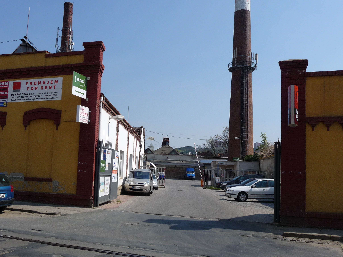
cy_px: 137
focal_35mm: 36
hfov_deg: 51.4
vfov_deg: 39.6
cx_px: 171
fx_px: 357
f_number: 8
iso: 100
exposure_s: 1/320
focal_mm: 5.3
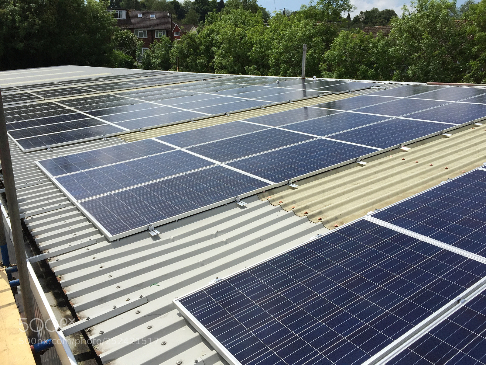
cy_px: 182
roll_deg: -2.1
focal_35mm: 29
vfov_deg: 48.2
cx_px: 243
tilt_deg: -14.9
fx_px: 407
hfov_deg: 61.7
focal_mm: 4.15
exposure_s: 1/4950
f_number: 2.2
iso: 32
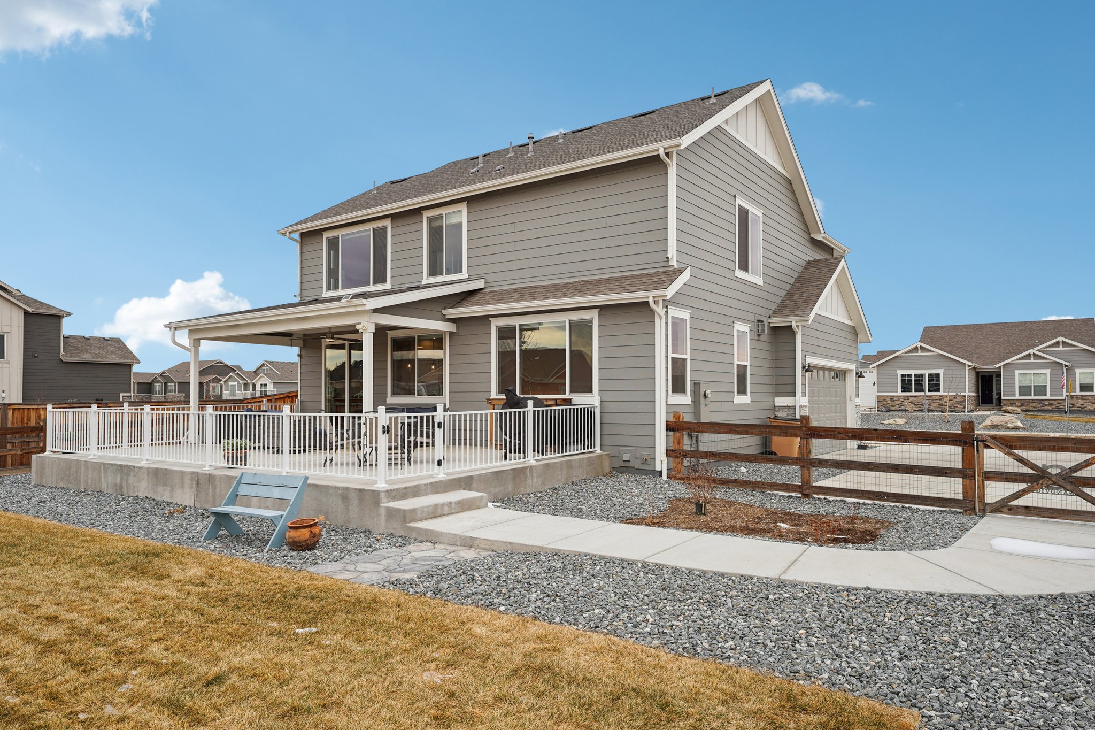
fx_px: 730
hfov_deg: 73.7
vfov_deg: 53.1
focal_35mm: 24
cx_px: 548
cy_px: 365
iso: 100
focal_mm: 24
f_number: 8
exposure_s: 1/80
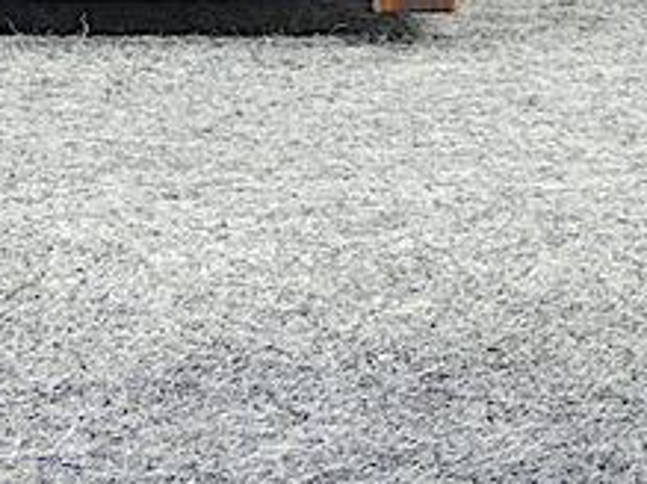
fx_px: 8668
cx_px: -753
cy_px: -463
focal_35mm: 464
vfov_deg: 3.2
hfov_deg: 4.2
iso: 100
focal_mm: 19
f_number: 5.1
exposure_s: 1/1.3
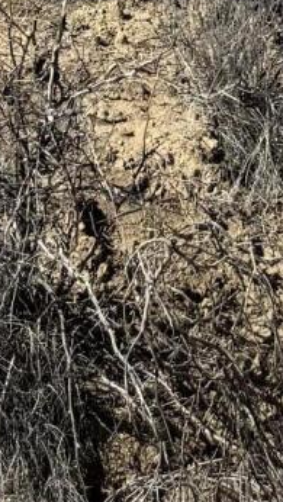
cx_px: -19
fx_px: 2011
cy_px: -915
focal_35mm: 151
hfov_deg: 8.0
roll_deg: +1.2
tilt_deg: +5.9
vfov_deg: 10.7
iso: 80
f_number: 1.78
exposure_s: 1/6711
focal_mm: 6.76
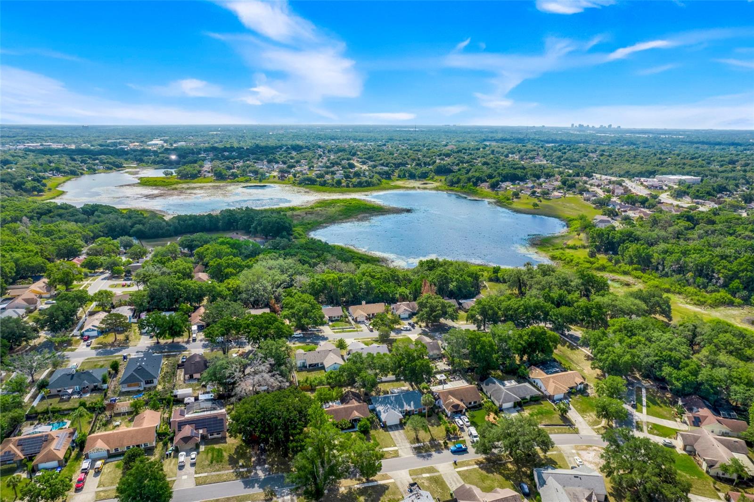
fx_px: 460
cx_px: 377
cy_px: 251
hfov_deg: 78.6
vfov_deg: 57.1
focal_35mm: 22
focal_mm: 8.38
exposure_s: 1/320
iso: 100
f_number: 2.8
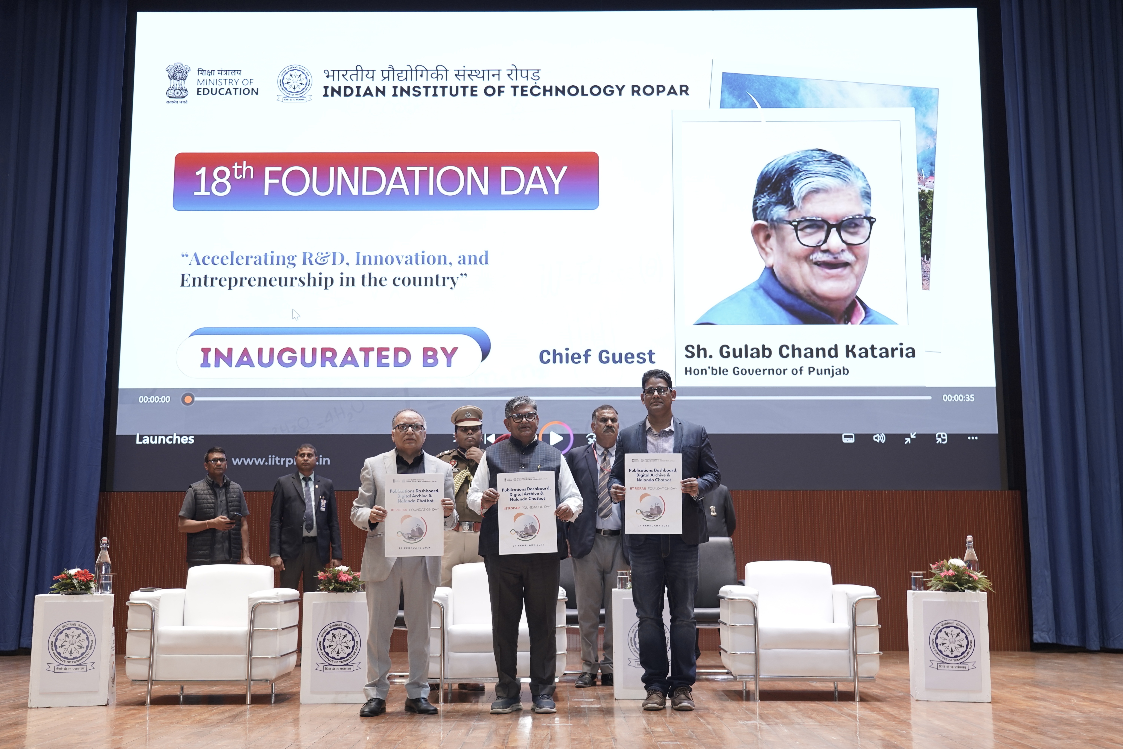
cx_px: 562
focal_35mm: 39
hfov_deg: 49.6
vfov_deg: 34.2
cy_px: 374
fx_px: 1216
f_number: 4
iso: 800
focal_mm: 39
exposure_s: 1/100
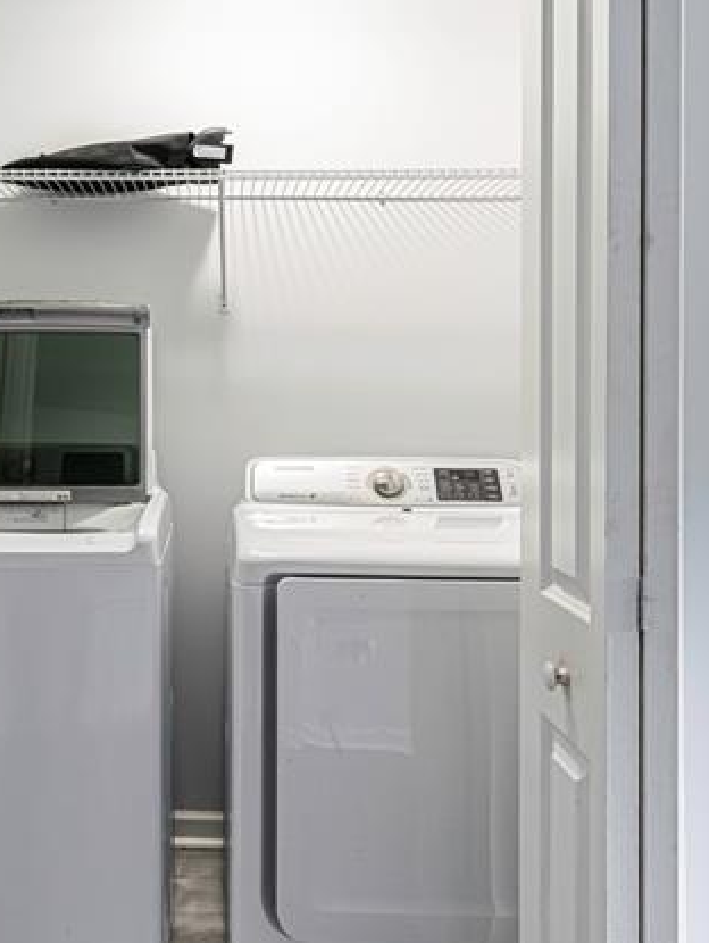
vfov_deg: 55.8
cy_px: 614
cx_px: 150
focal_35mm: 32
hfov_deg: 42.4
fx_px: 873
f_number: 8
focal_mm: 12
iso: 200
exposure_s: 1/4
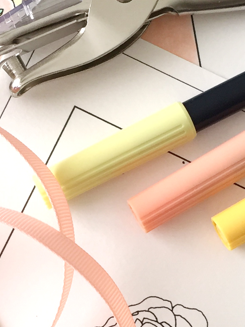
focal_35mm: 101
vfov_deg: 19.3
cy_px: 252
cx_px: 134
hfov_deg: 14.6
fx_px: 953
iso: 32
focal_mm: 4.15
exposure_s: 1/40
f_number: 2.2
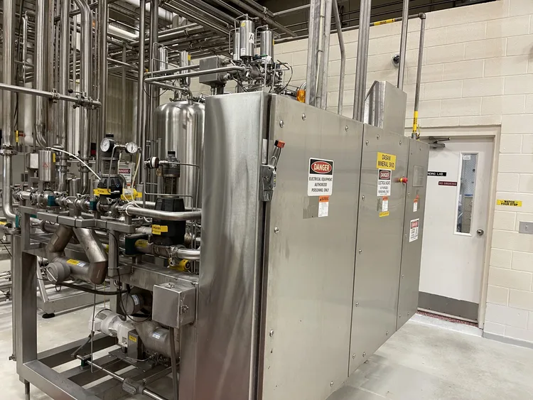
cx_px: 266
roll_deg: -1.8
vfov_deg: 53.1
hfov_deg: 67.3
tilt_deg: -4.3
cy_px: 200
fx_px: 400
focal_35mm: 26
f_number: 1.6
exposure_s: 1/60
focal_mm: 5.1
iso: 125
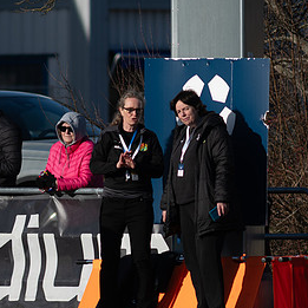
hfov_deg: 1.5
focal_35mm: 1132
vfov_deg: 1.5
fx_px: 11395
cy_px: 224
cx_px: 173
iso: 140
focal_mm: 300
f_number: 3.2
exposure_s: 1/2000
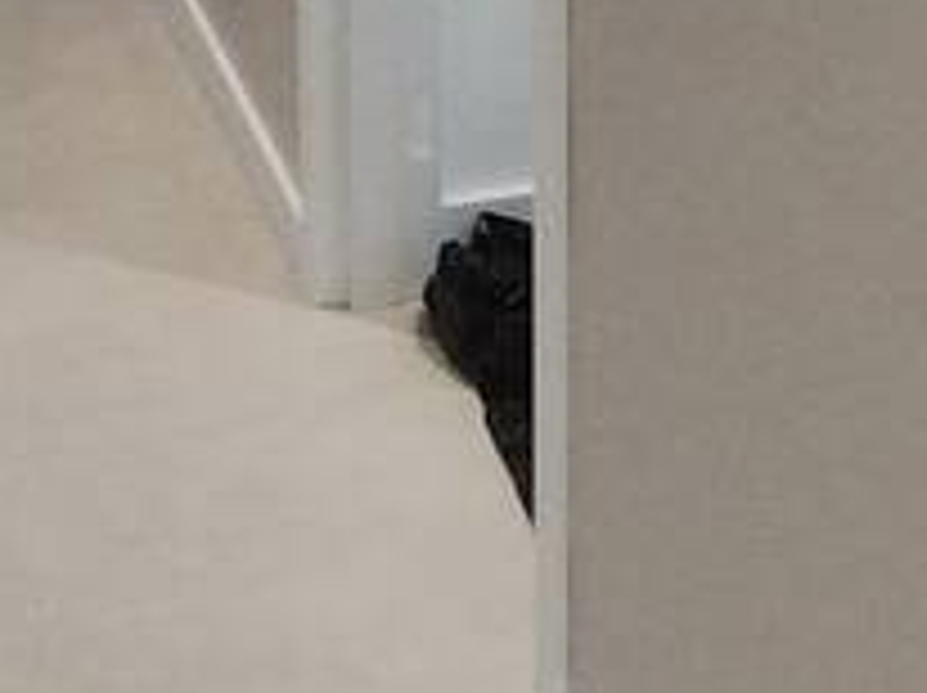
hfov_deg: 17.6
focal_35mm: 112
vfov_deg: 11.7
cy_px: -716
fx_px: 2996
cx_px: 531
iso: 200
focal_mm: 1.66
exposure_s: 1/40
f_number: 2.2
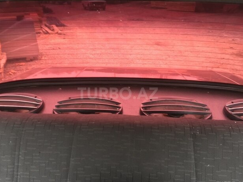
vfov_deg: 45.5
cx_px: 118
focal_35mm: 31
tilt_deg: -24.6
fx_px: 218
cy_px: 93
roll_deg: +1.0
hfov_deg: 58.3
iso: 100
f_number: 2.2
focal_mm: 4.15
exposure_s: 1/33
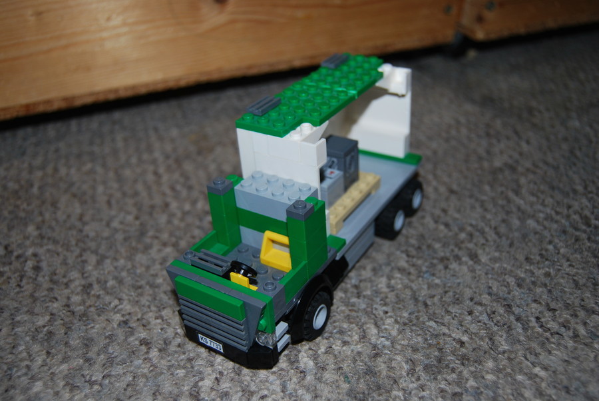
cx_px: 300
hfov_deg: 53.1
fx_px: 600
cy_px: 200
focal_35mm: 36
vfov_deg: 37.0
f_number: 4
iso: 200
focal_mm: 24
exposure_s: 1/60
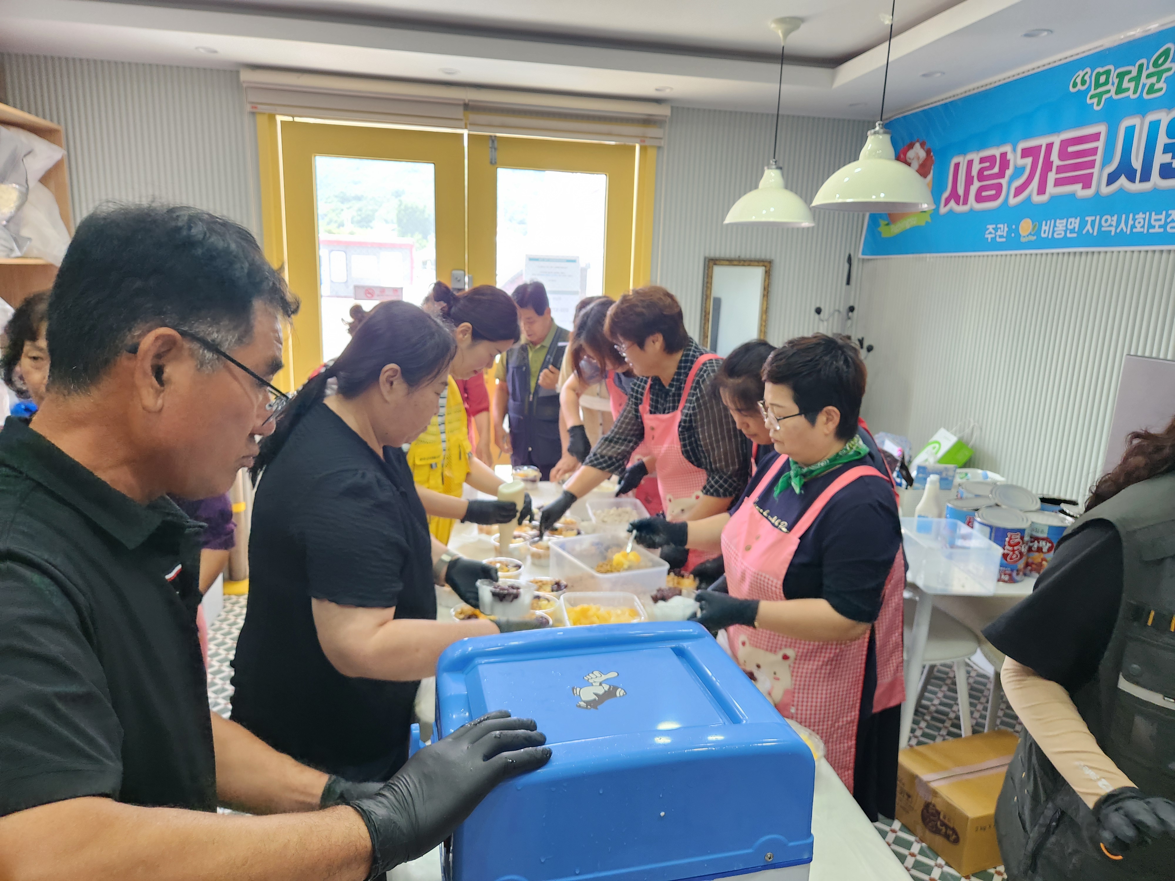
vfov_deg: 58.9
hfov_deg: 73.9
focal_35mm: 23
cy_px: 440
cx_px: 588
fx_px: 781
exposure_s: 1/120
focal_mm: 5.4
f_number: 1.8
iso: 250
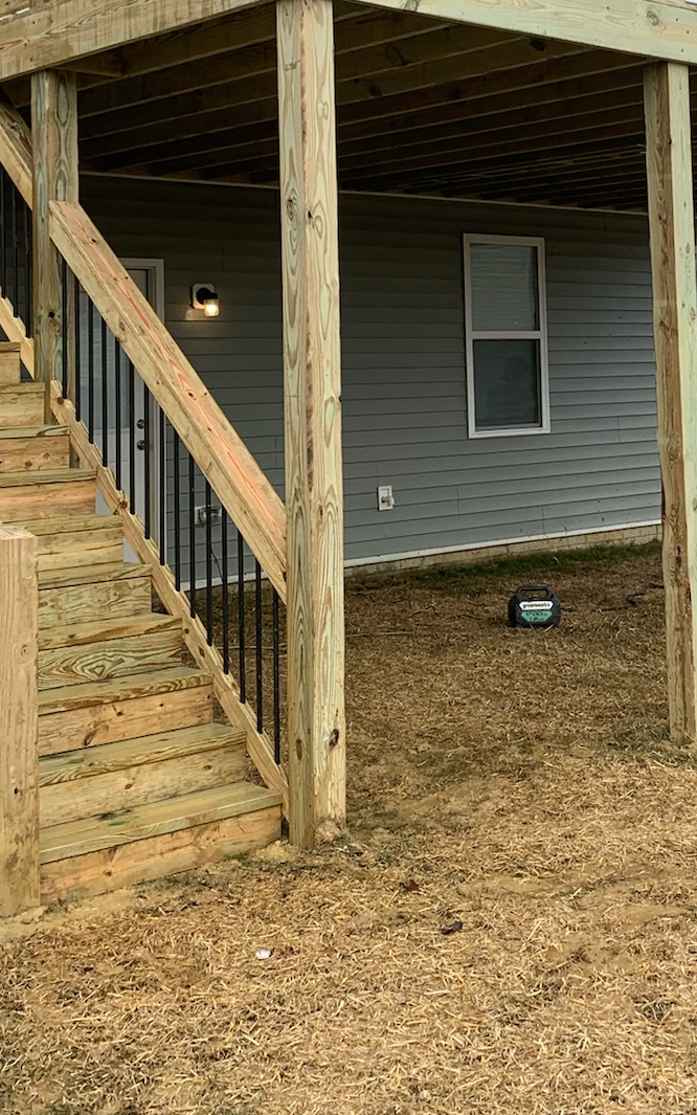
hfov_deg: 24.3
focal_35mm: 53
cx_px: 484
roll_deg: +1.6
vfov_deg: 37.2
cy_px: 274
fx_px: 1610
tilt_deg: +6.4
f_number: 1.8
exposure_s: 1/1011
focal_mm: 4.25
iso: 25
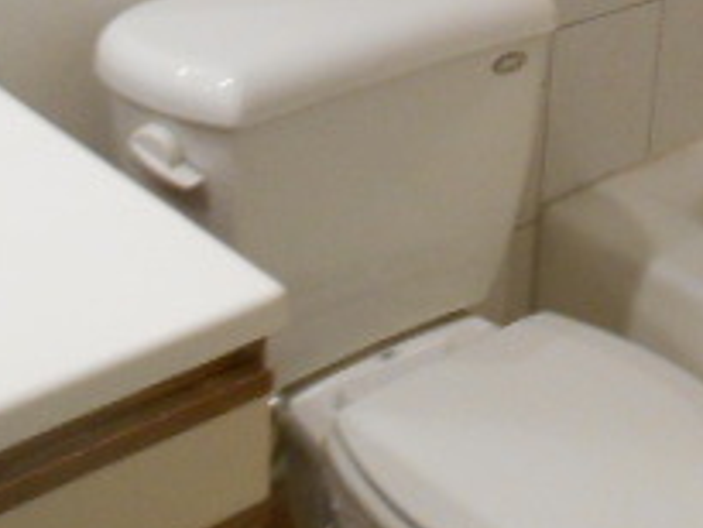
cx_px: 775
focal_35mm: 81
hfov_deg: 22.7
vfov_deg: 17.7
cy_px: -31
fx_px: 1646
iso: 320
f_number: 3.4
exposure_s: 1/30
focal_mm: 4.7
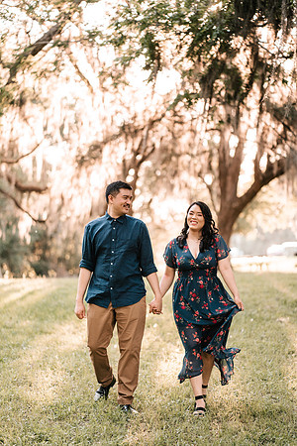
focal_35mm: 85
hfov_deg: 16.1
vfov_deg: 23.9
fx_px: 1052
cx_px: 148
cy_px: 223
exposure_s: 1/800
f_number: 1.8
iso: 640
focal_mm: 85
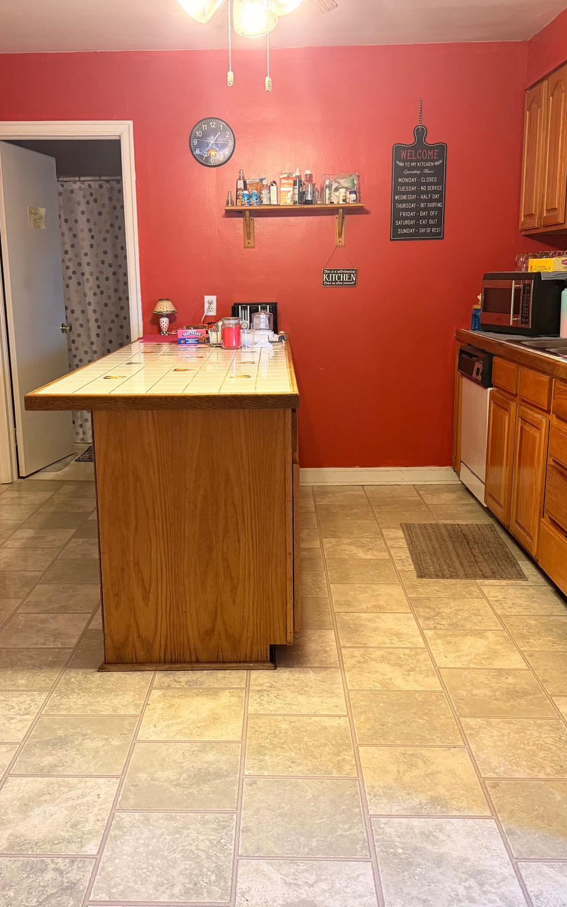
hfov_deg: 37.2
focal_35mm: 34
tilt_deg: -12.2
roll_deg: +0.7
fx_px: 840
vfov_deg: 56.7
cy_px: 454
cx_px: 254
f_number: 1.78
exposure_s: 1/60
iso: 250
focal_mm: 6.76
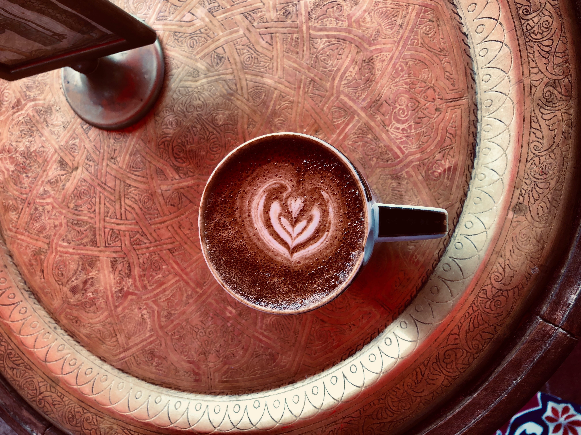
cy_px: 218
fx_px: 470
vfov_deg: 49.7
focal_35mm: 28
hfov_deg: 63.4
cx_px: 290
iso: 32
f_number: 1.8
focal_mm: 4
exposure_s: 1/120
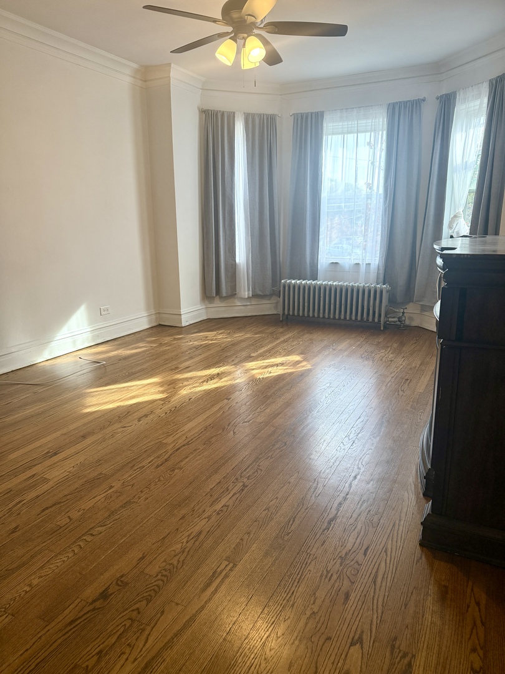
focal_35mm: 24
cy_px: 337
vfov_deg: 71.6
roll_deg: +0.3
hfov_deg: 56.8
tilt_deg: -13.8
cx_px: 252
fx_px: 467
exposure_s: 1/216
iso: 200
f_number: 1.78
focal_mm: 6.76
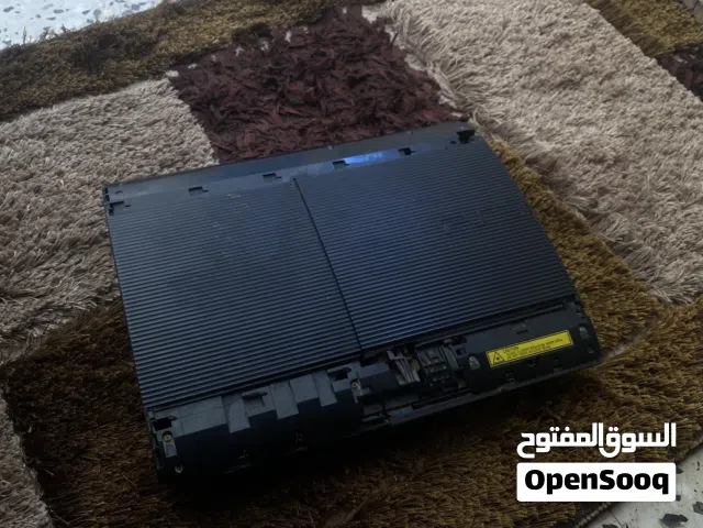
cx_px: 352
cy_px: 264
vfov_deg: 53.1
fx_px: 528
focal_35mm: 26
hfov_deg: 67.3
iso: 125
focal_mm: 4.25
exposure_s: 1/121
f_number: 1.8
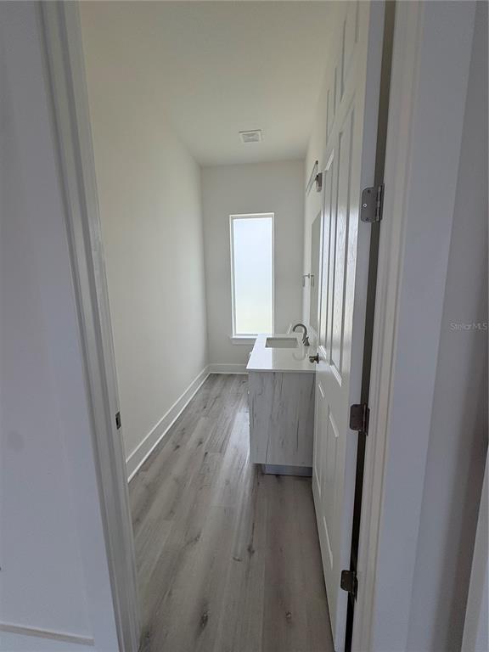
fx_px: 264
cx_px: 244
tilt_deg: -9.8
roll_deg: +0.5
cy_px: 326
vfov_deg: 102.1
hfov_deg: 85.7
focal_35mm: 14
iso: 64
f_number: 2.2
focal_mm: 2.22
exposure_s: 1/226
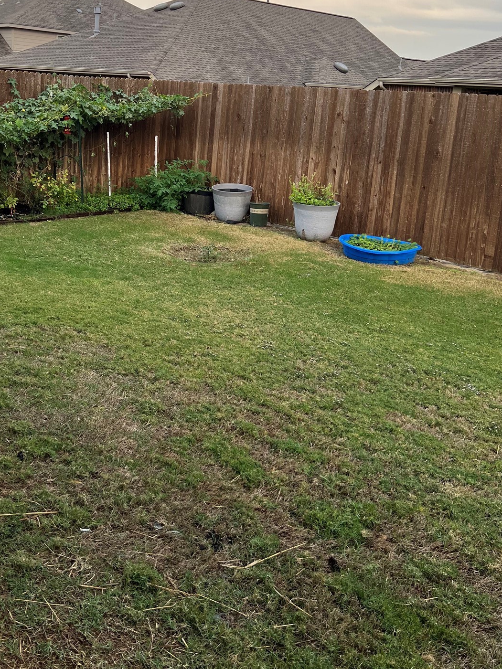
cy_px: 218
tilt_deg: -9.8
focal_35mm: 38
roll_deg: -3.8
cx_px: 178
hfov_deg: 37.4
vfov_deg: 48.1
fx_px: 735
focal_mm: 5.7
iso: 50
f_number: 1.5
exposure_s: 1/336
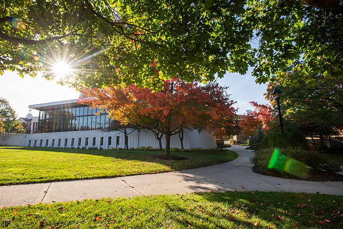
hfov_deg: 93.3
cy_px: 114
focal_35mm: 17
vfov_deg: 70.5
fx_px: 162
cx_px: 172
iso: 800
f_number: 18
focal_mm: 17
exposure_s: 1/160
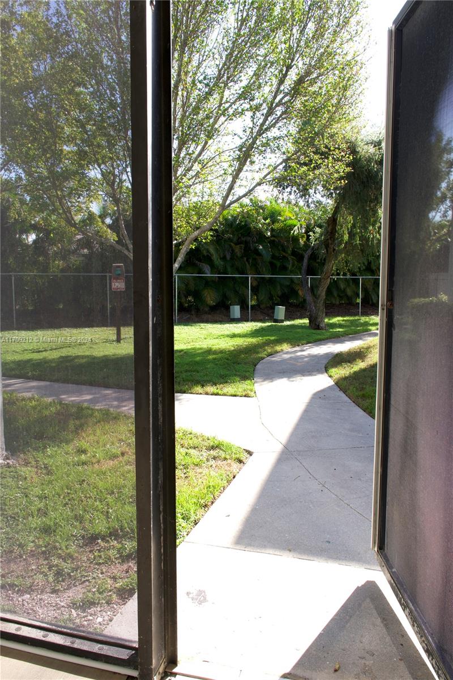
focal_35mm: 27
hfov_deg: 47.9
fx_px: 510
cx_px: 226
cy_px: 340
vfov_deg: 67.4
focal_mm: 18
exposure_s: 1/40
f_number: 11
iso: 100
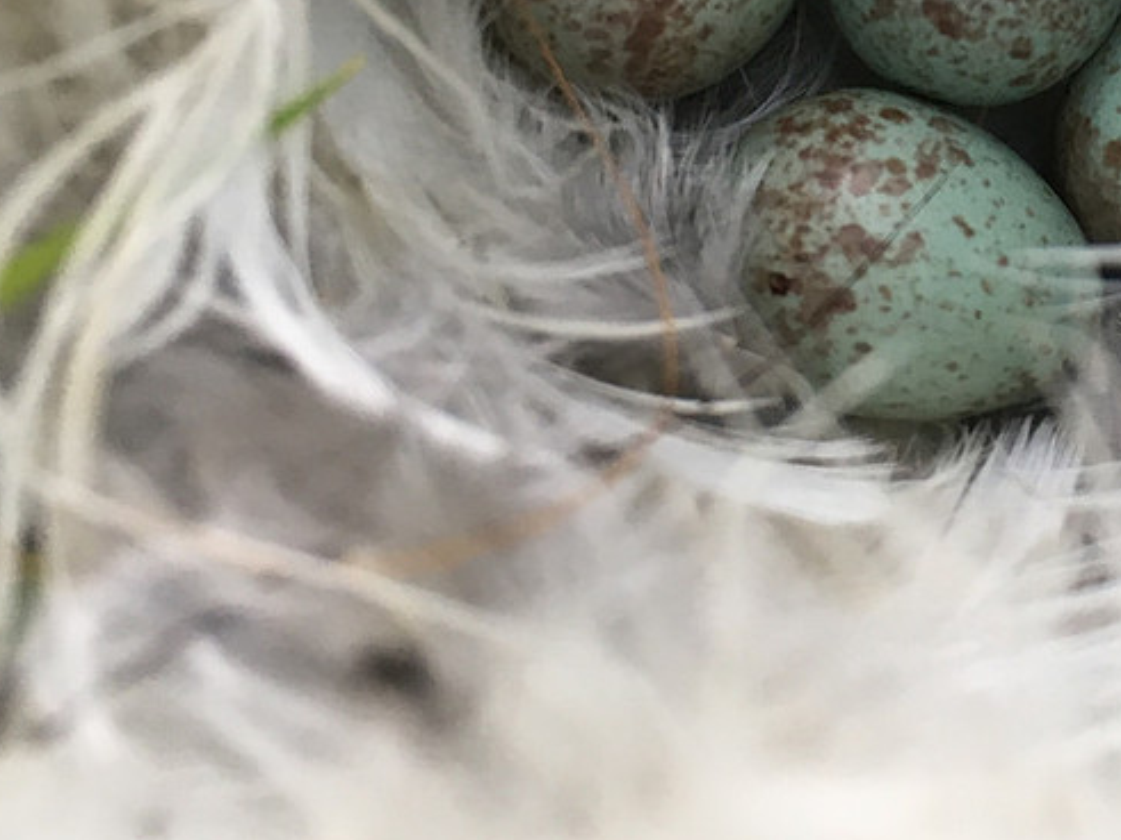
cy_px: -67
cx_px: 1112
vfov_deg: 21.5
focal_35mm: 65
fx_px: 2104
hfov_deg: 28.1
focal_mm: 4.15
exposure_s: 1/33
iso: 40
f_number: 2.2
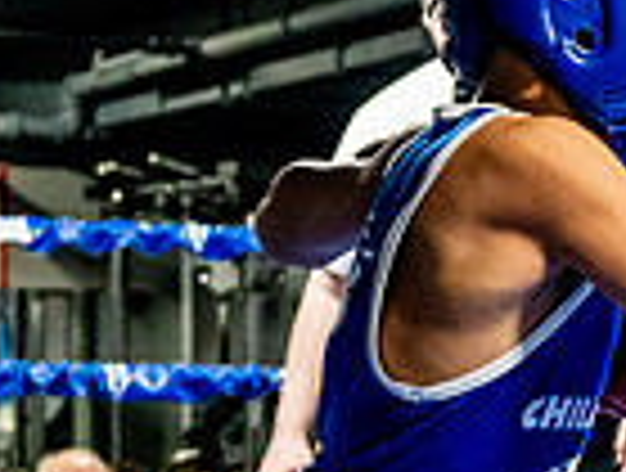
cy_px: 438
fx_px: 3119
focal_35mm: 172
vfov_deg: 8.6
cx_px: 865
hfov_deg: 11.1
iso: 5000
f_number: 2.8
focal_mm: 29
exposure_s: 1/800
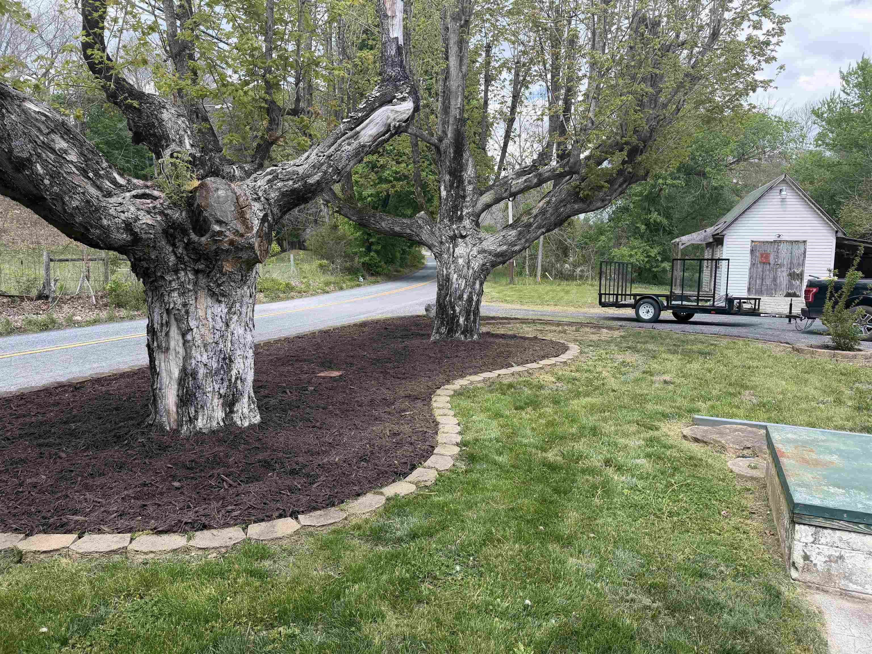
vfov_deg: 56.8
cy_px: 327
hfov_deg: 71.6
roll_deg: -0.6
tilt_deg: -5.9
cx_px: 436
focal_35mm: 24
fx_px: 605
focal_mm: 6.76
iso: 100
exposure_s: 1/1493
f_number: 1.78
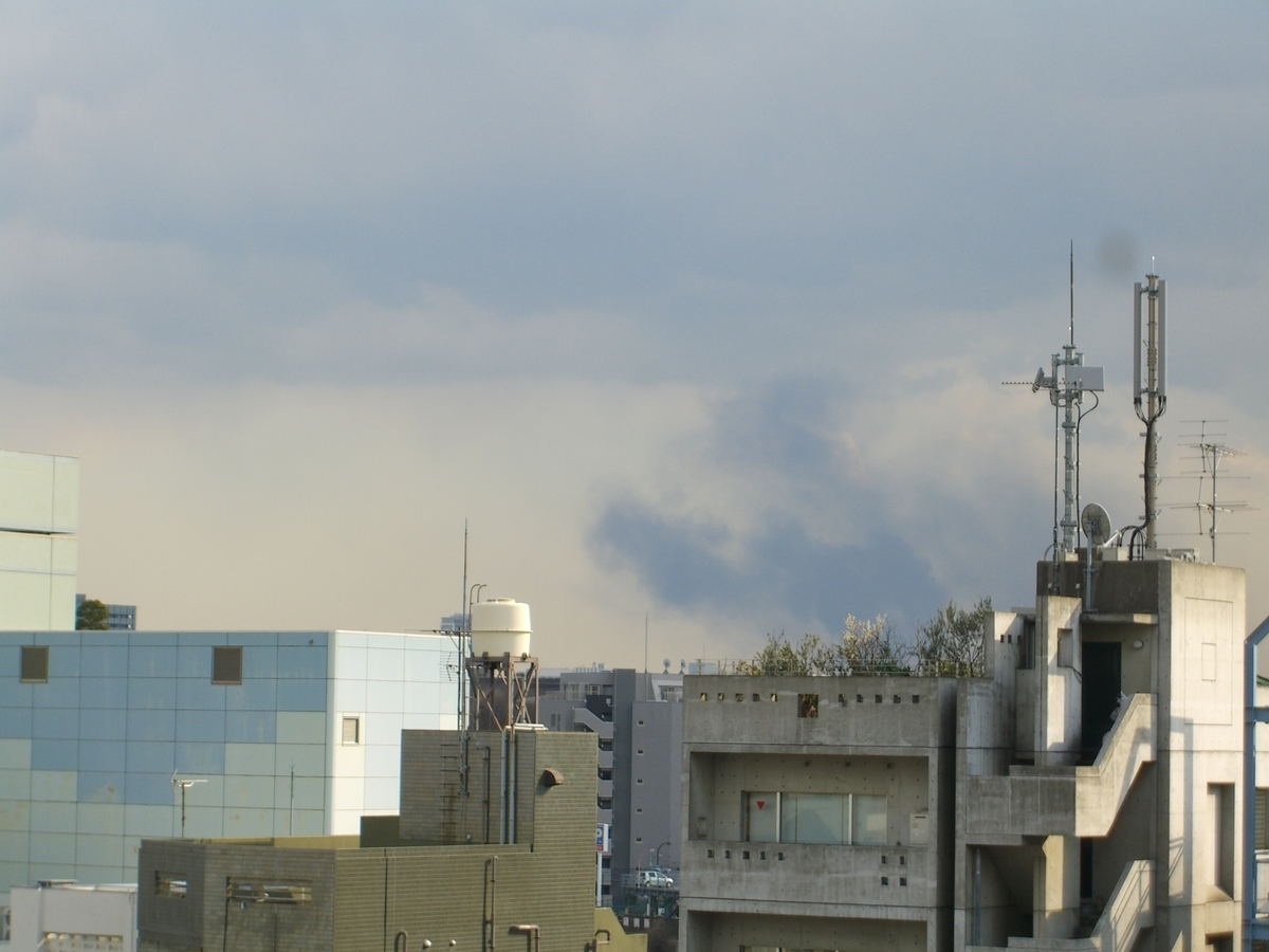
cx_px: 634
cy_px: 476
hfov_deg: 17.3
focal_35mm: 114
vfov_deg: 13.0
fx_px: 4179
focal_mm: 23.7
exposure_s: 1/250
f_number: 5.1
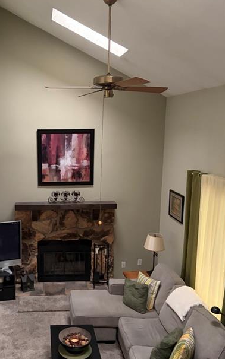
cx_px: 56
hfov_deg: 35.5
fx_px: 343
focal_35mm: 35
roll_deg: -0.4
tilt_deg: -10.2
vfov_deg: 55.3
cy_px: 182
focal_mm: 5.96
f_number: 1.6
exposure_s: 1/30
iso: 500
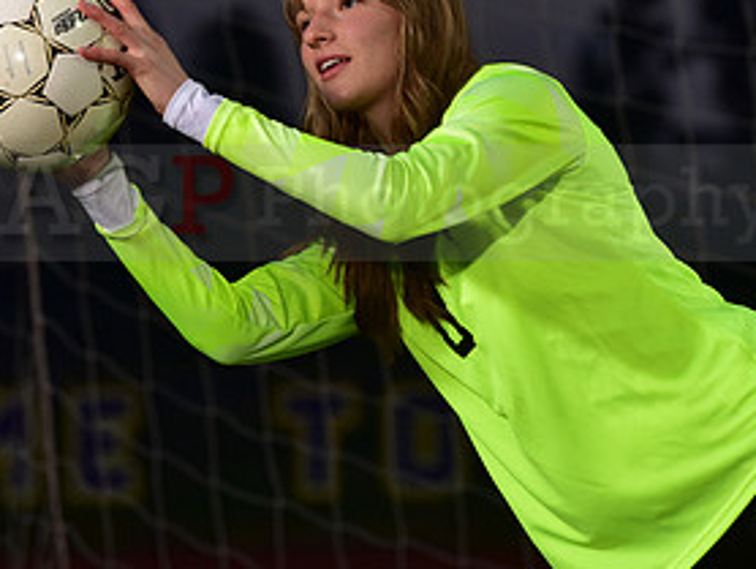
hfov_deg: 6.2
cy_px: 181
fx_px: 7017
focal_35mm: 321
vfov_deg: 4.6
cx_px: 443
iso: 500
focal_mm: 160
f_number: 5
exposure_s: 1/160
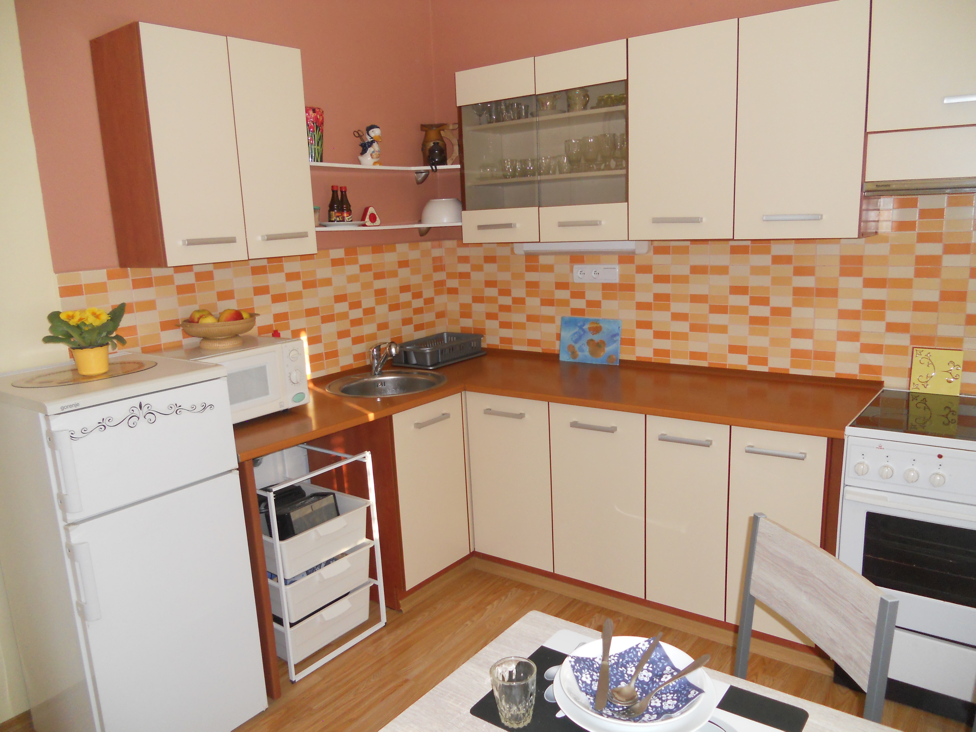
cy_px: 366
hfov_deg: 65.3
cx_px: 488
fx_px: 761
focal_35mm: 27
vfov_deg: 51.4
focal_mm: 4.9
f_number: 3.2
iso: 200
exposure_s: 1/25
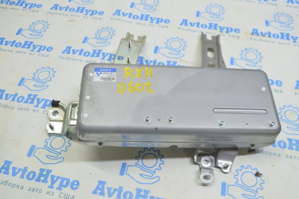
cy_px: 100
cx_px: 150
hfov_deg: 55.1
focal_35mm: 34
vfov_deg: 38.3
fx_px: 286
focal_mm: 23
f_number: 5.6
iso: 400
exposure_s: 1/20
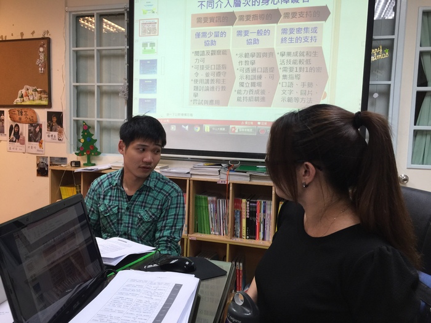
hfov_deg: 61.7
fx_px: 361
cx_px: 216
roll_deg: -2.7
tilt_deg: -4.4
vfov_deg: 48.2
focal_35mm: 29
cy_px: 162
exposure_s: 1/30
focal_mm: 4.15
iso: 40
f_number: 2.2
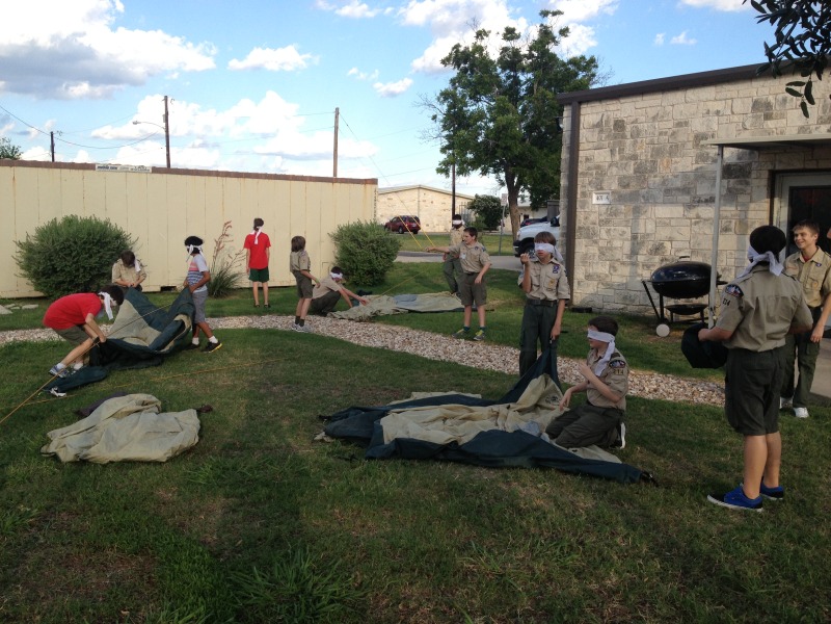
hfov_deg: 52.6
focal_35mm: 35
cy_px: 312
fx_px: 840
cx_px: 416
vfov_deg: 40.7
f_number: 2.4
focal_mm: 4.28
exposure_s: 1/736
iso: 50
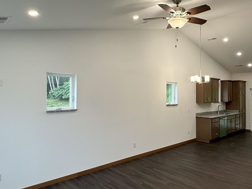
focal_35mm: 27
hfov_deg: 64.8
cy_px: 92
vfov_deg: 51.4
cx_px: 150
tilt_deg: +1.4
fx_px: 197
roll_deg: +0.1
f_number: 2.2
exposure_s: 1/120
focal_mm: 2.22
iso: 200
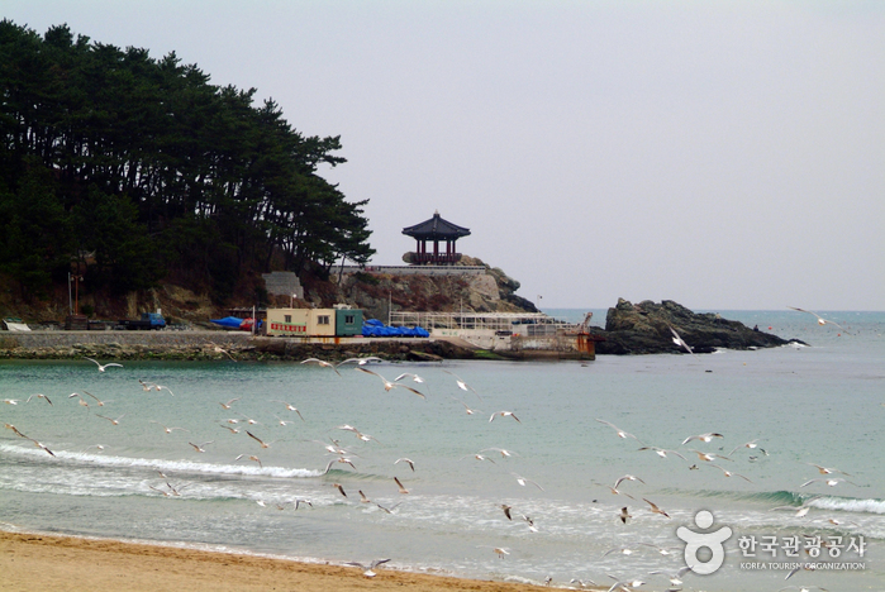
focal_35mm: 128
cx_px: 442
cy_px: 296
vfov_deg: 10.7
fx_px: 3151
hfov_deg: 16.0
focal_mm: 85
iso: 400
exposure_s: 1/350
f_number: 9.5
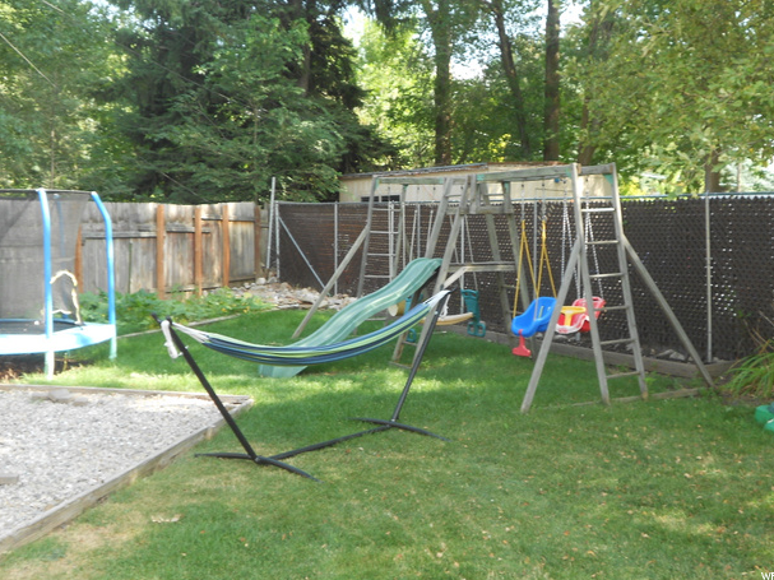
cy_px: 275
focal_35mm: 39
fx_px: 872
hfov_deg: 47.9
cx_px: 394
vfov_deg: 36.8
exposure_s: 1/60
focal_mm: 6.7
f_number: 3.9
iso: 80
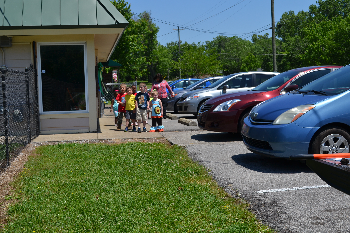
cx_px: 175
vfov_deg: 26.5
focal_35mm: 51
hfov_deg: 38.9
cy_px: 116
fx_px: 496
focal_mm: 34
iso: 100
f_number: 9
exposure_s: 1/320
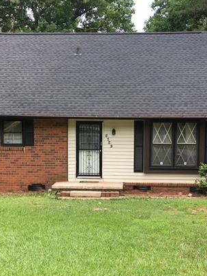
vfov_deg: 34.8
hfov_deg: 26.6
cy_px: 171
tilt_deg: -5.2
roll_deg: -0.8
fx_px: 438
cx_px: 99
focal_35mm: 55
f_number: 2.2
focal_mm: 4.15
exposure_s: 1/146
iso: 25
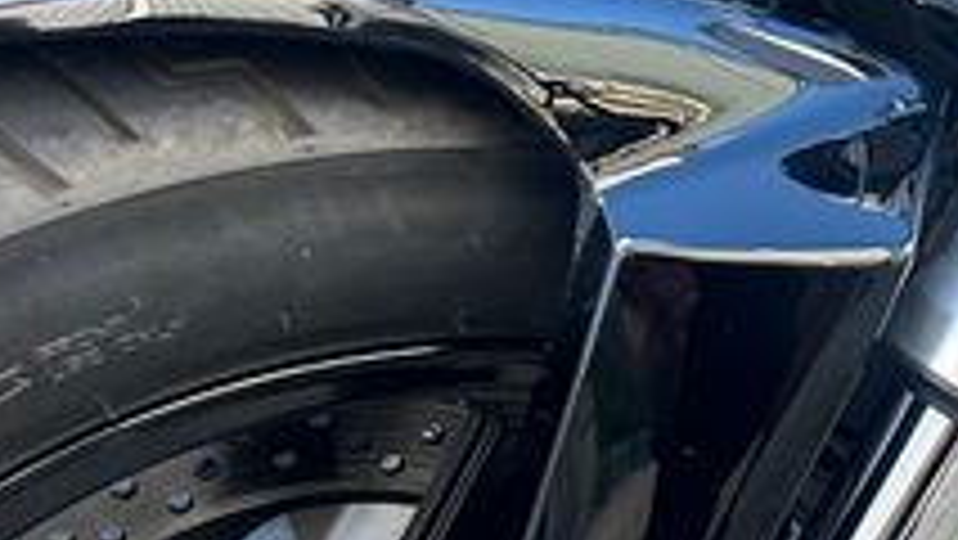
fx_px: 2160
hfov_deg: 21.9
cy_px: 729
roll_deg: +3.7
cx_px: 1322
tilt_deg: -20.5
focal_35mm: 85
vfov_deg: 13.6
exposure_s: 1/141
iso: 32
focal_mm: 5.7
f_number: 1.5
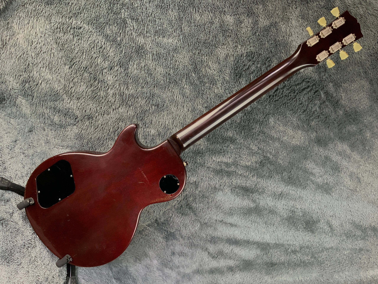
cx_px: 189
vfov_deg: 48.2
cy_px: 142
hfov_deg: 61.7
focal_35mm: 29
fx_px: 317
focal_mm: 3
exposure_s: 1/50
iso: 100
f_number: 1.8
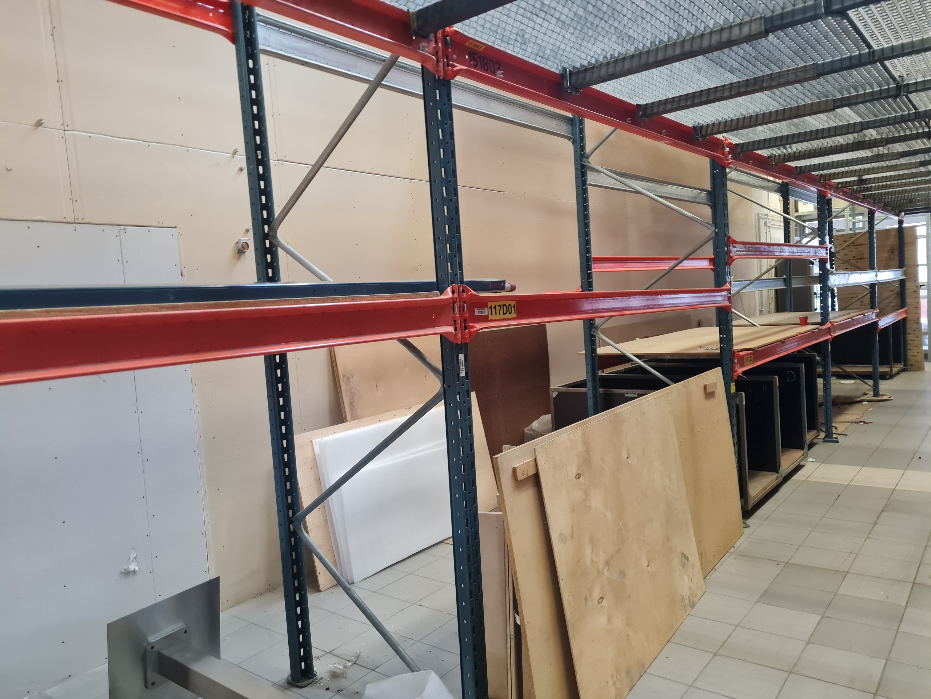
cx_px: 466
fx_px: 699
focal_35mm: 26
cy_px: 350
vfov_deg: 53.1
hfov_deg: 67.3
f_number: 1.8
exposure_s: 1/50
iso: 400
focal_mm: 5.4
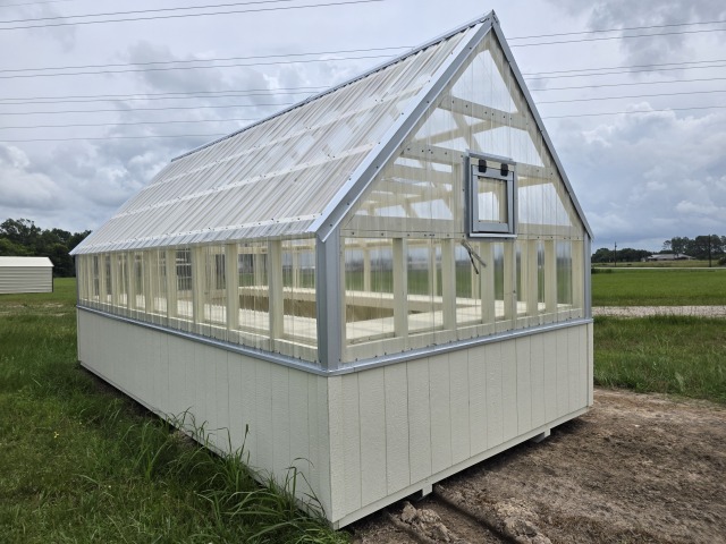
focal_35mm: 23
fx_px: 482
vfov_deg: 58.9
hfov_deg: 73.9
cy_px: 272
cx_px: 363
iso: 50
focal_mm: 6.3
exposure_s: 1/7944
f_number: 1.7
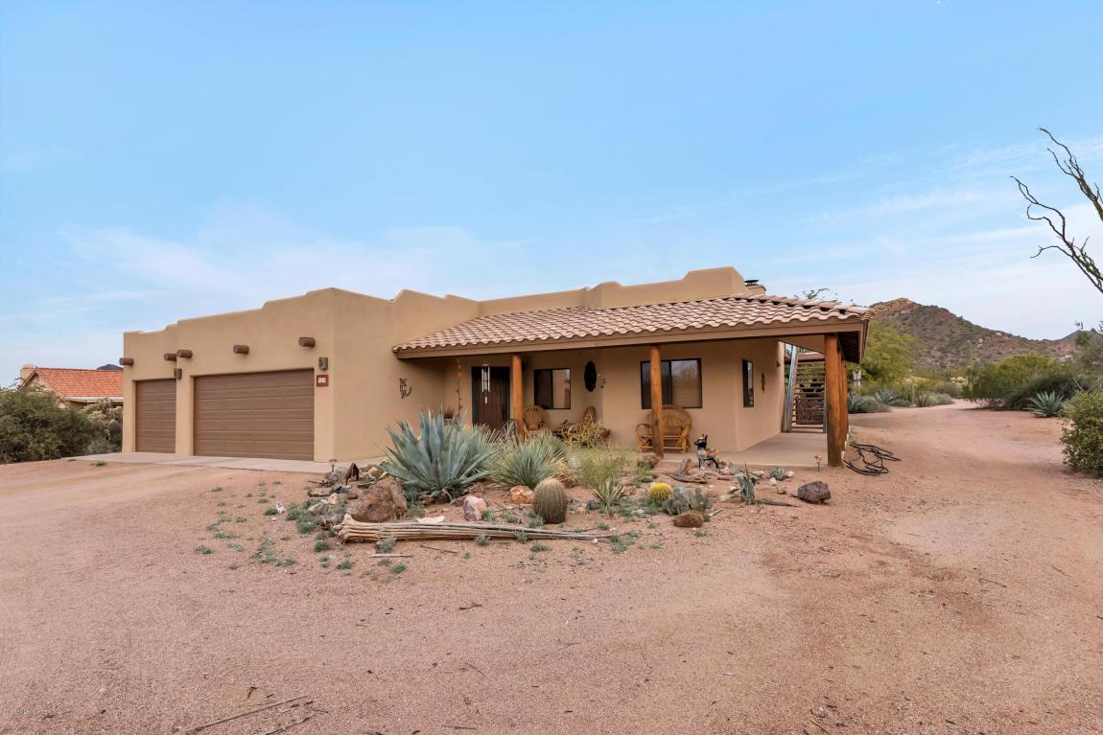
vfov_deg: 70.5
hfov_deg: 93.3
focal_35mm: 17
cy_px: 368
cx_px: 552
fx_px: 521
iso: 640
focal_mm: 17
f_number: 11
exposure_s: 1/500
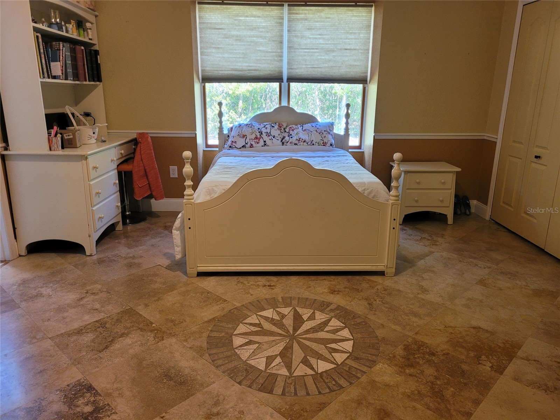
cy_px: 210
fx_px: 421
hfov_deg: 67.3
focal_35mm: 26
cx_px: 280
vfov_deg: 53.1
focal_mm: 5.4
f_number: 1.8
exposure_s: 1/60
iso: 200
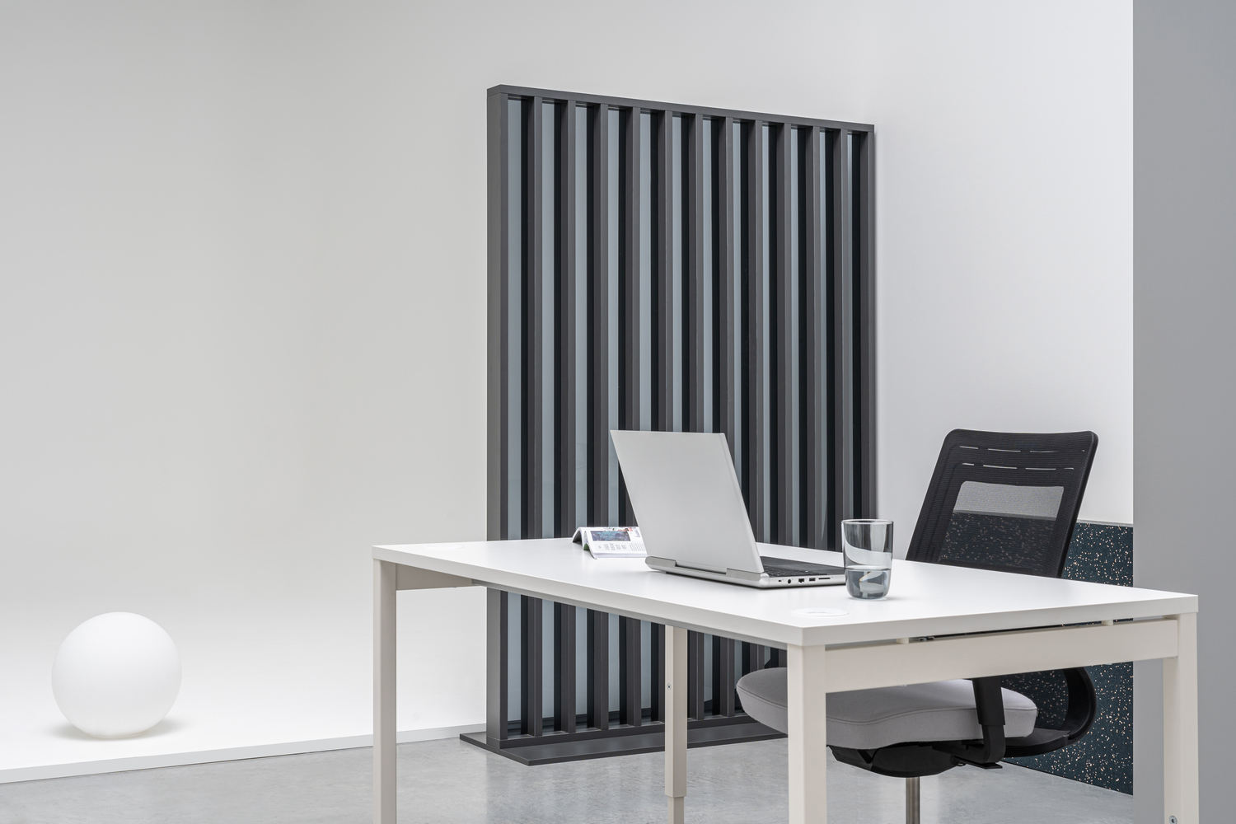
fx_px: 1717
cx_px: 618
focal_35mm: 50
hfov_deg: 39.6
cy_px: 412
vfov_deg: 27.0
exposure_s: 1/125
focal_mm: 50
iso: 100
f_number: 11
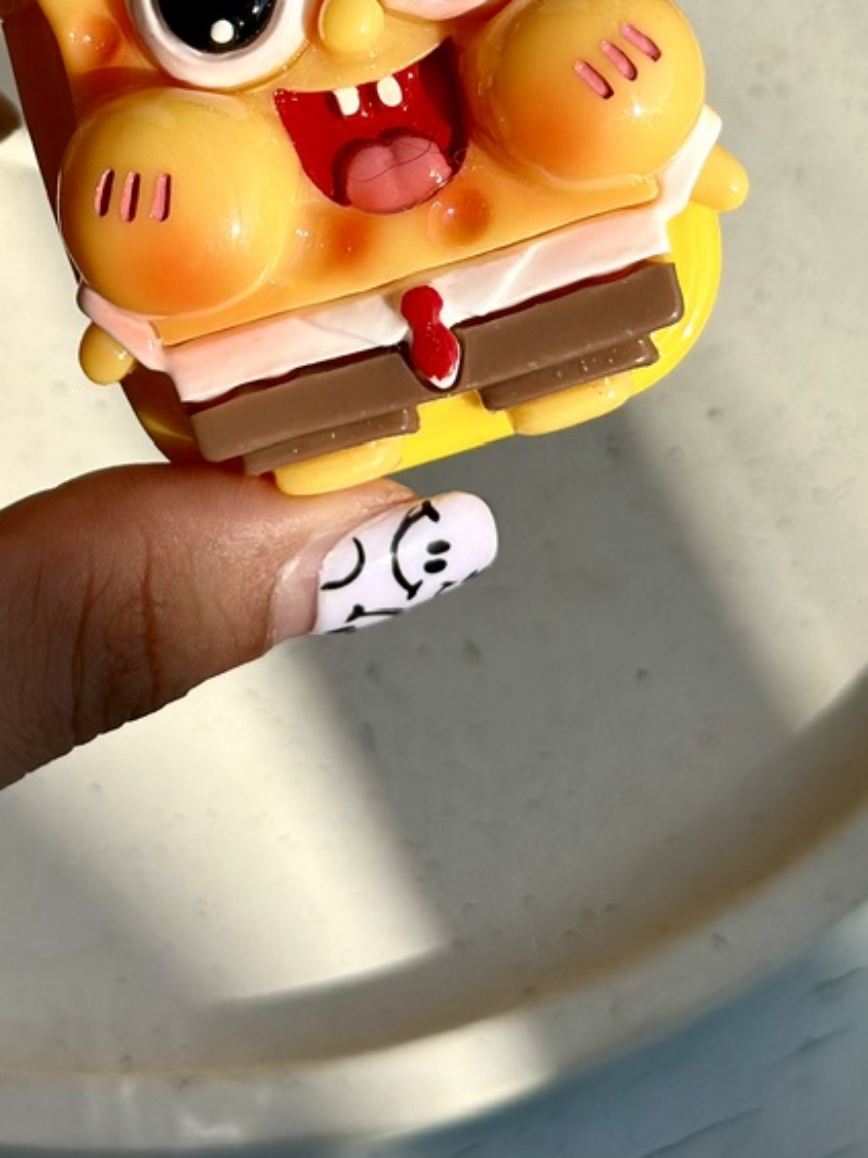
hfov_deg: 13.6
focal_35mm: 109
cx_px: 302
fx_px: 3644
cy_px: 96
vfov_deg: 17.7
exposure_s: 1/7092
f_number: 1.78
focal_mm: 6.86
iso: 100
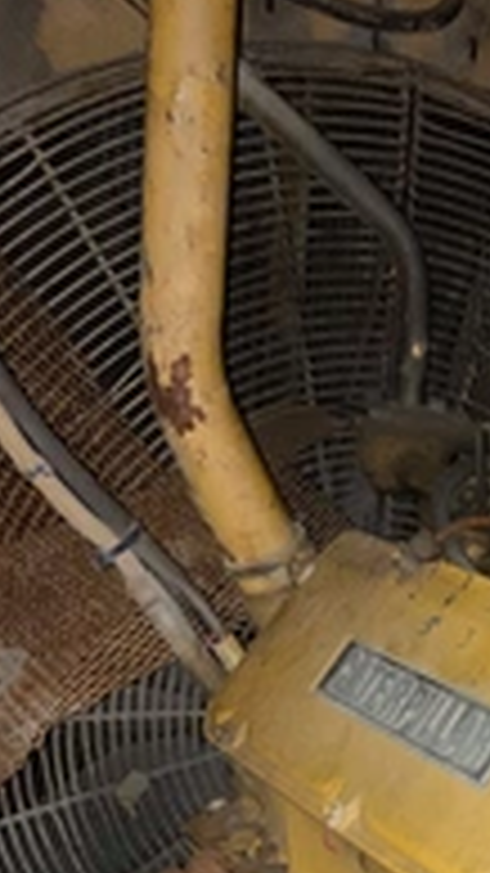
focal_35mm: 63
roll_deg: -11.5
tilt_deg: -13.1
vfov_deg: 31.7
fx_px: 1456
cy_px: 796
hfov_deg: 18.3
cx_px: 557
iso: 64
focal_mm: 3.99
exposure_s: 1/4
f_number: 1.8
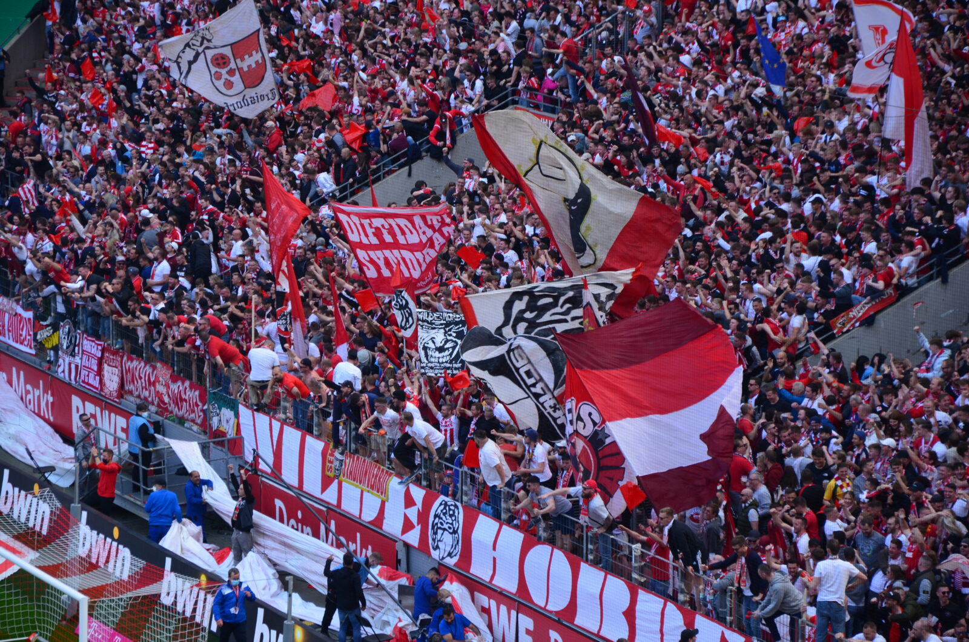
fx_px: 4231
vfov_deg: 8.7
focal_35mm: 158
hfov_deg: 13.1
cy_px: 321
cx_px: 484
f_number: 5.6
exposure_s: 1/400
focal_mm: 105
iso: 400
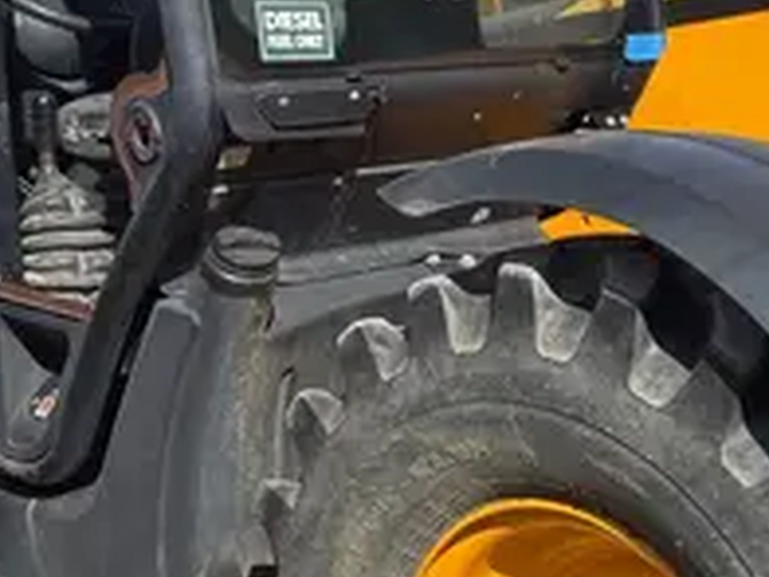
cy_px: 257
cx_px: 985
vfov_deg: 20.2
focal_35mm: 73
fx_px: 1622
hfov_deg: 23.7
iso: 50
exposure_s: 1/2985
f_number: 1.6
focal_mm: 5.96
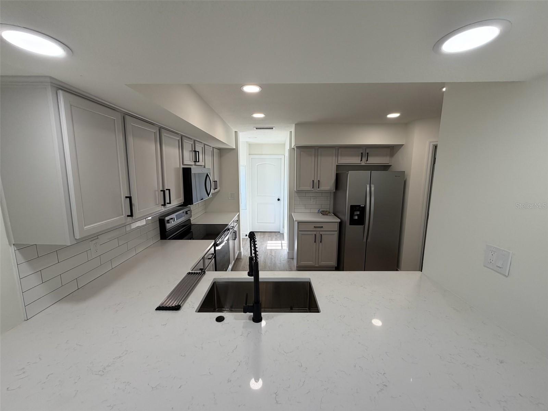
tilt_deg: -8.8
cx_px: 274
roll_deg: -0.6
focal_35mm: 14
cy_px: 206
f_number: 2.2
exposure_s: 1/120
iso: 80
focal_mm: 2.22
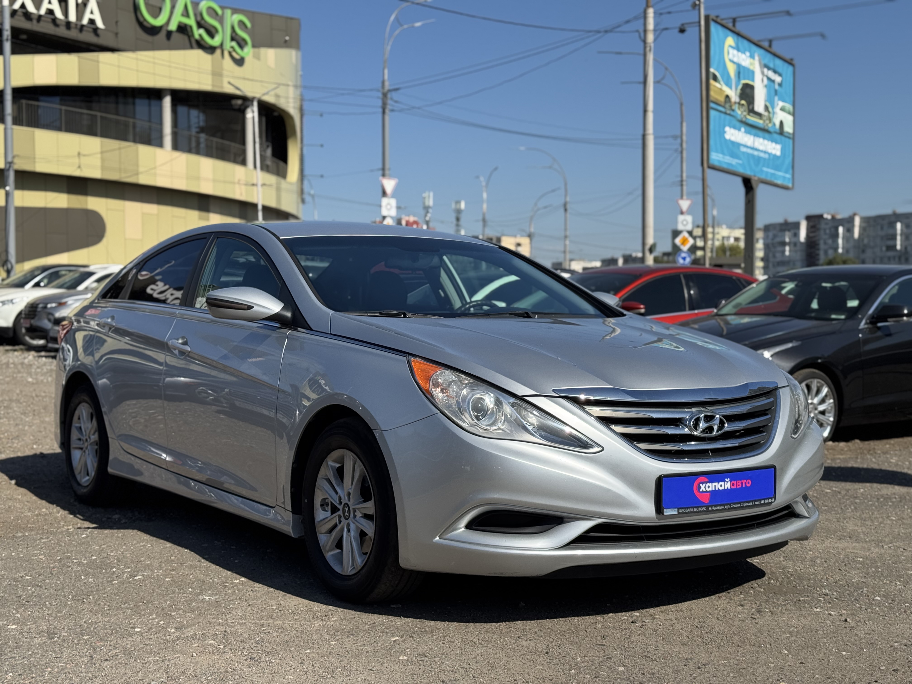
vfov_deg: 30.3
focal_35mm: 48
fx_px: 1265
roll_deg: +0.1
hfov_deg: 39.7
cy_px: 342
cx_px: 456
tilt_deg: -0.8
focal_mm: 6.76
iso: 64
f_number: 1.78
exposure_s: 1/4310
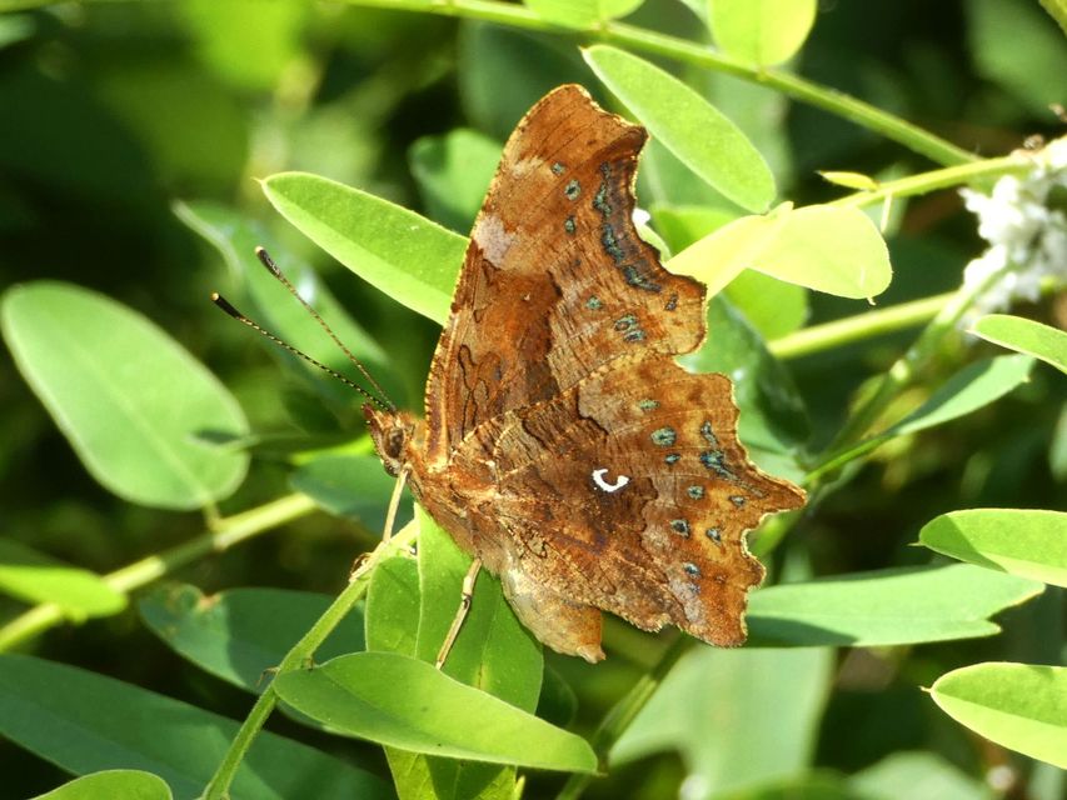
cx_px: 534
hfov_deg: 13.4
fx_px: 4532
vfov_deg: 10.1
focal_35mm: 147
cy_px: 400
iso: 160
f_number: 5.4
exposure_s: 1/60
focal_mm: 26.3
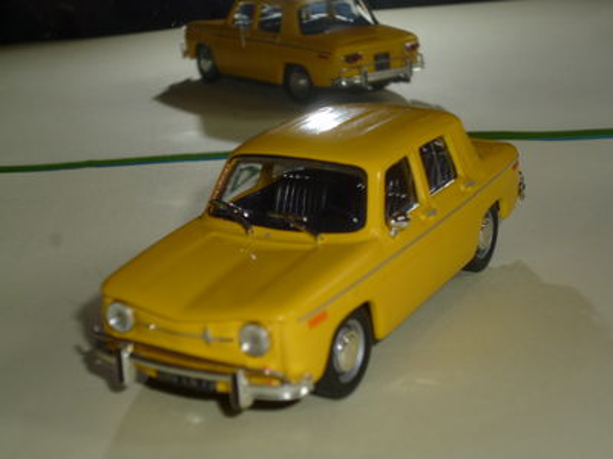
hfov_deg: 27.8
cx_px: 306
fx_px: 1240
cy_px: 230
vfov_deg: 21.0
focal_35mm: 70
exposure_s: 1/60
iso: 100
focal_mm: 12.5
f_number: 5
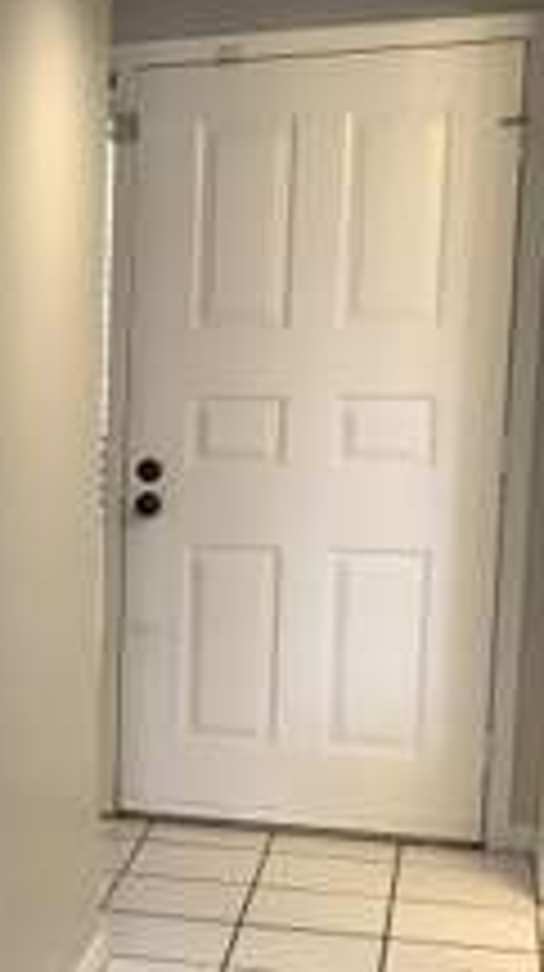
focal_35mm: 75
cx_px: -463
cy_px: 632
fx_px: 1929
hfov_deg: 14.1
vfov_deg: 28.1
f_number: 2.4
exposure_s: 1/60
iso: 100
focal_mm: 3.3
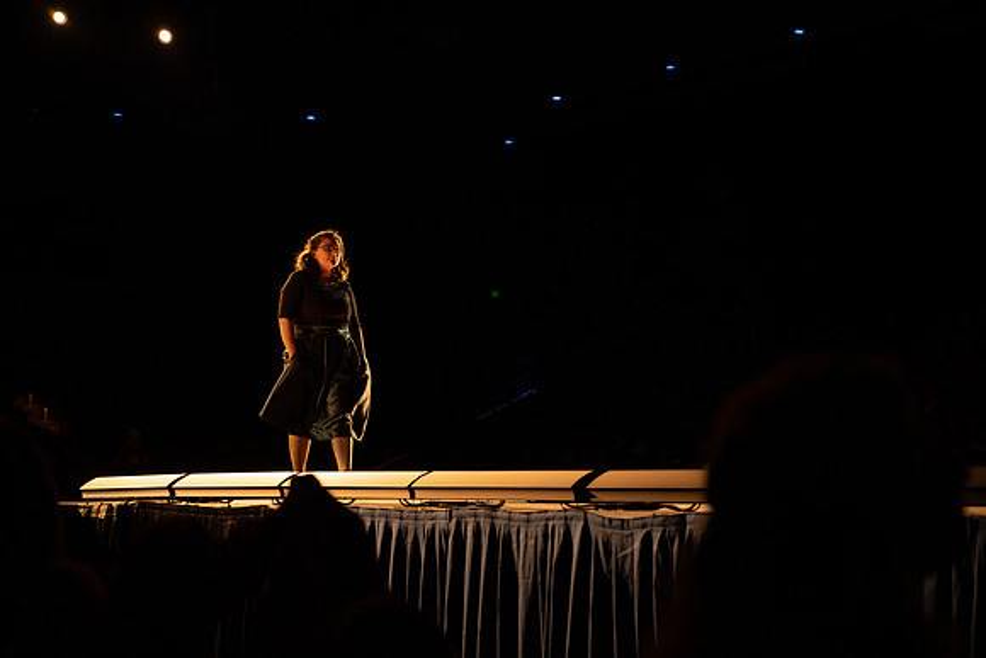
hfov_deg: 28.8
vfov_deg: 19.5
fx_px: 1918
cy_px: 329
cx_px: 493
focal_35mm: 70
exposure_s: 1/320
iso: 1000
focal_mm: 70
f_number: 4
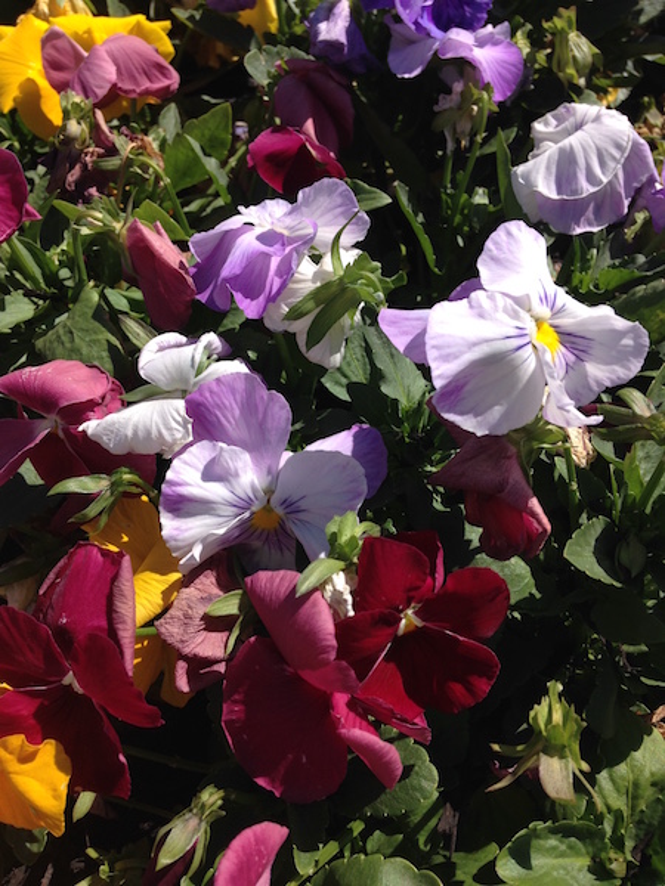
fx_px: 845
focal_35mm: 33
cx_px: 332
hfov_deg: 42.9
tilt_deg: -46.8
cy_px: 443
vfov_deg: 55.4
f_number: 2.4
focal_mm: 4.12
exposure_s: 1/1642
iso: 50
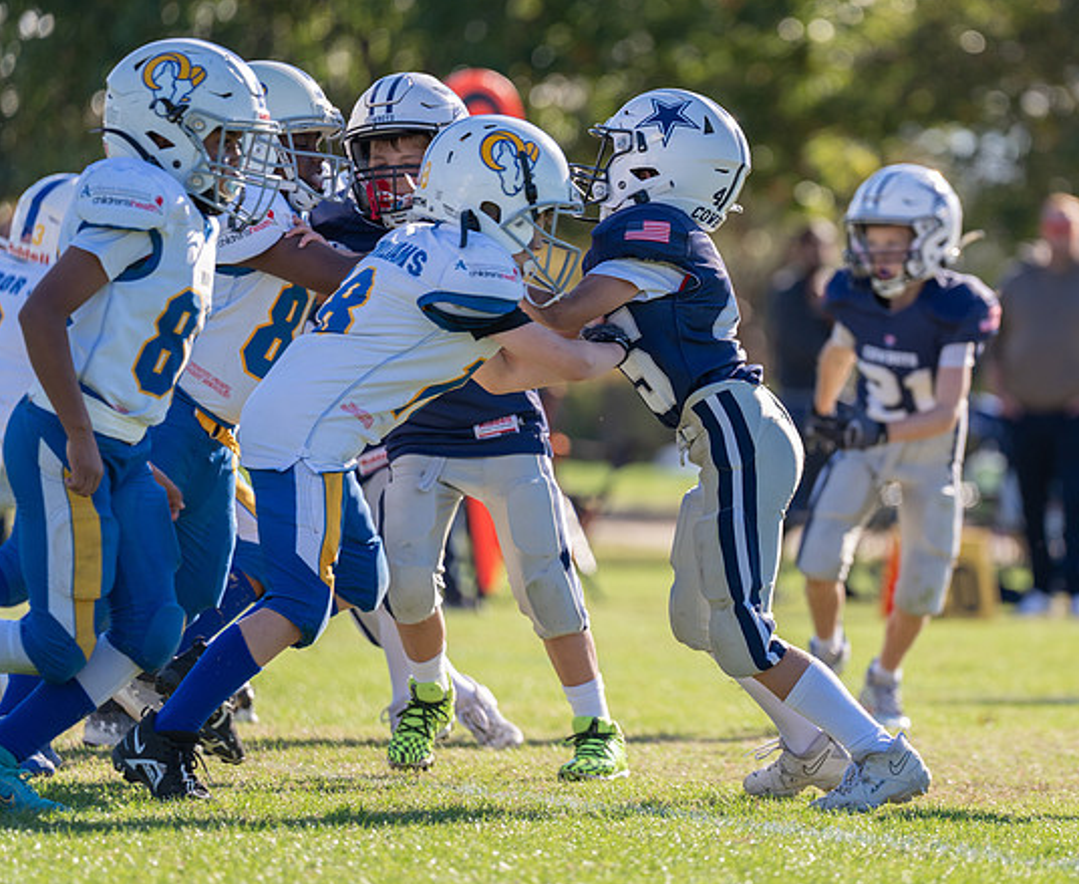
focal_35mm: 279
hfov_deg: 6.9
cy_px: 375
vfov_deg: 5.6
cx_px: 774
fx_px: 8993
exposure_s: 1/1250
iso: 100
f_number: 2.8
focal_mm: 200
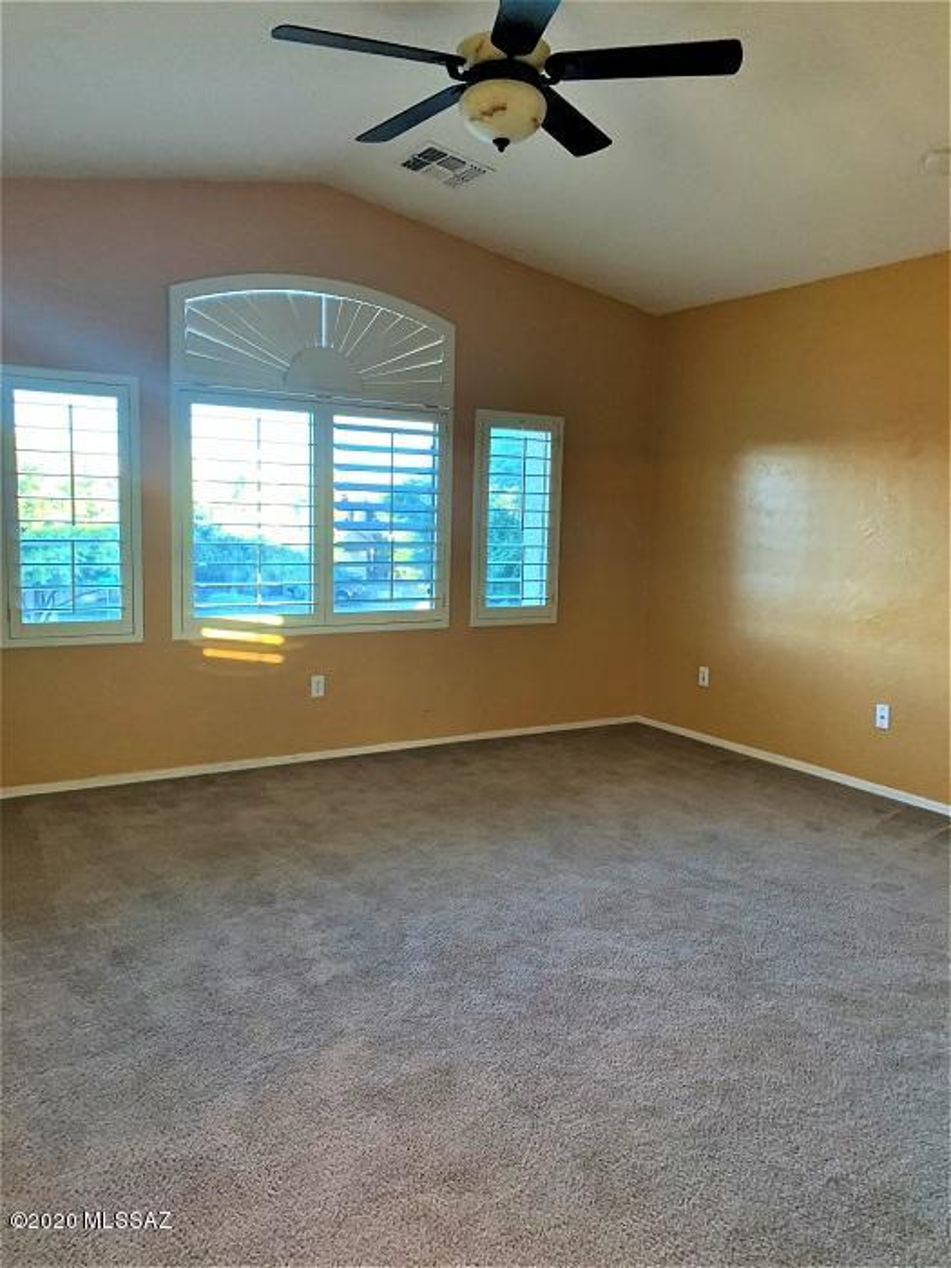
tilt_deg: -6.4
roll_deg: -1.2
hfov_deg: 53.1
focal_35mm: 26
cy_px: 634
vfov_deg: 67.3
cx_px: 476
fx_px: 952
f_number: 1.8
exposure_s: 1/60
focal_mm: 4.25
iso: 250
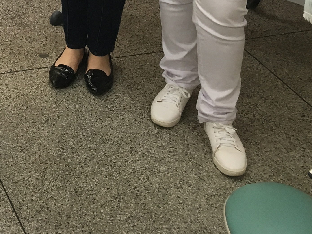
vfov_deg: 16.4
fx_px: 757
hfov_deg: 21.3
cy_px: -88
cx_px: -86
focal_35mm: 84
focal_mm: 4.15
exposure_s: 1/30
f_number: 2.2
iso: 50
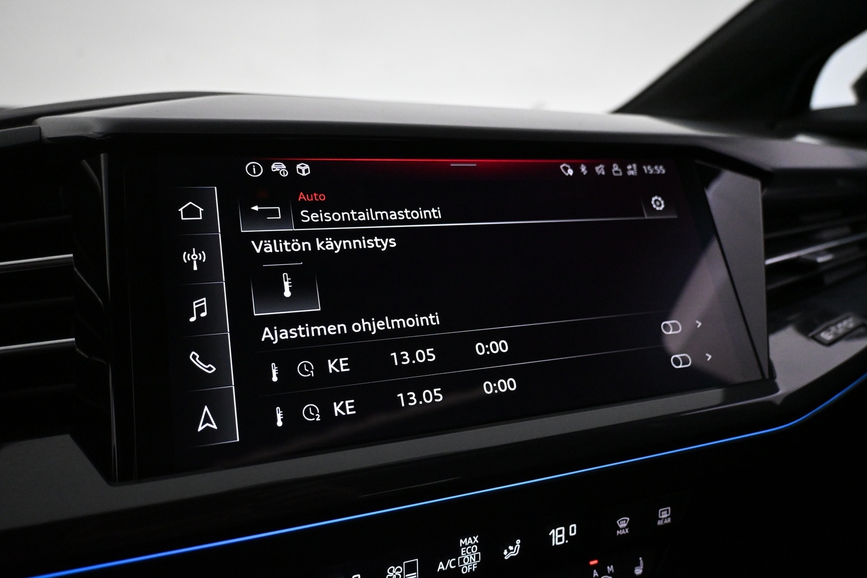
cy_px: 289
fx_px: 632
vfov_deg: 49.1
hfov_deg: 68.9
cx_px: 434
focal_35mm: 26
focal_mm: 17.5
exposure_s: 1/250
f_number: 3.5
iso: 4000
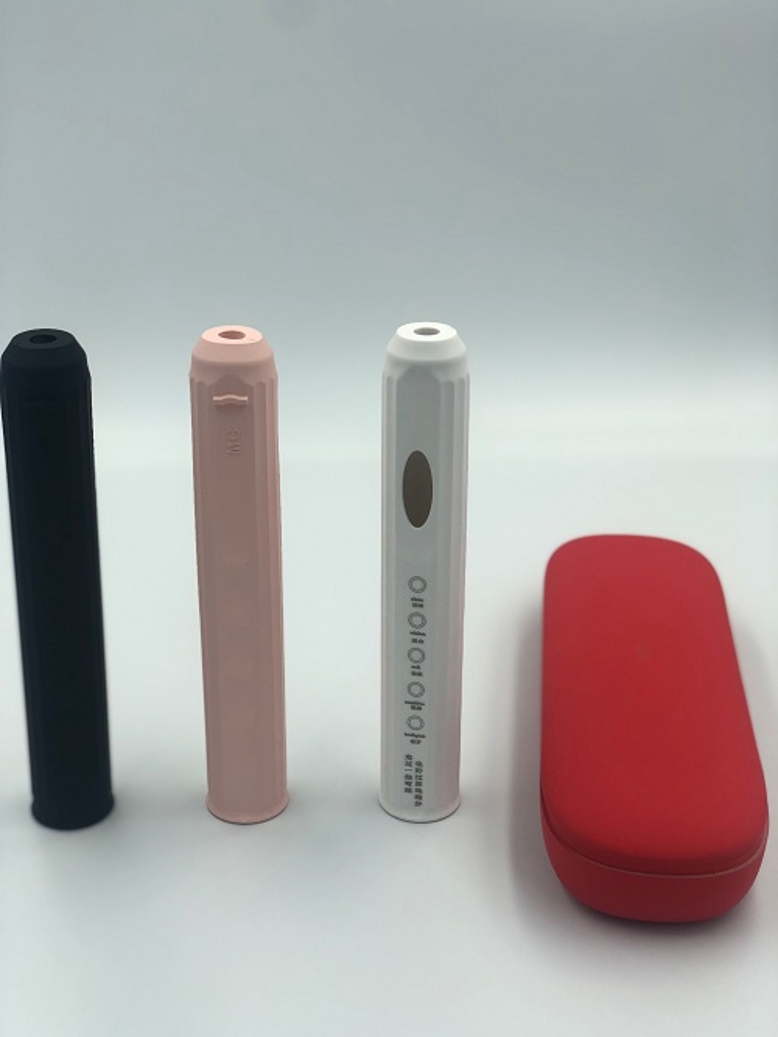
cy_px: 518
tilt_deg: -24.4
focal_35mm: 52
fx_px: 1557
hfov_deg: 28.1
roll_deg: -0.5
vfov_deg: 36.8
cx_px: 389
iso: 16
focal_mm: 6
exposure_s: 1/150
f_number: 2.4
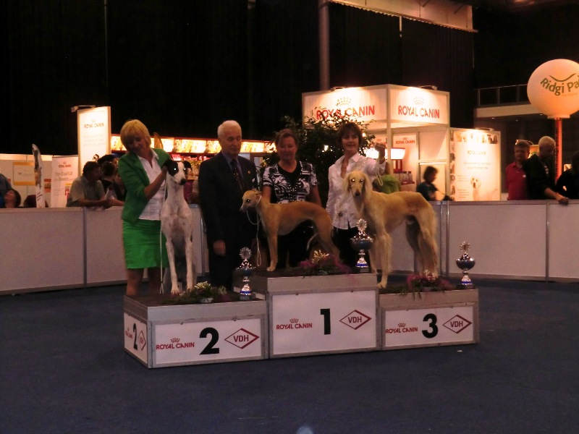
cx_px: 290
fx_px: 920
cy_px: 217
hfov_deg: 34.9
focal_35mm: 55
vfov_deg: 26.6
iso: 400
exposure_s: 1/20
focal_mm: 9.8
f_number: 4.2
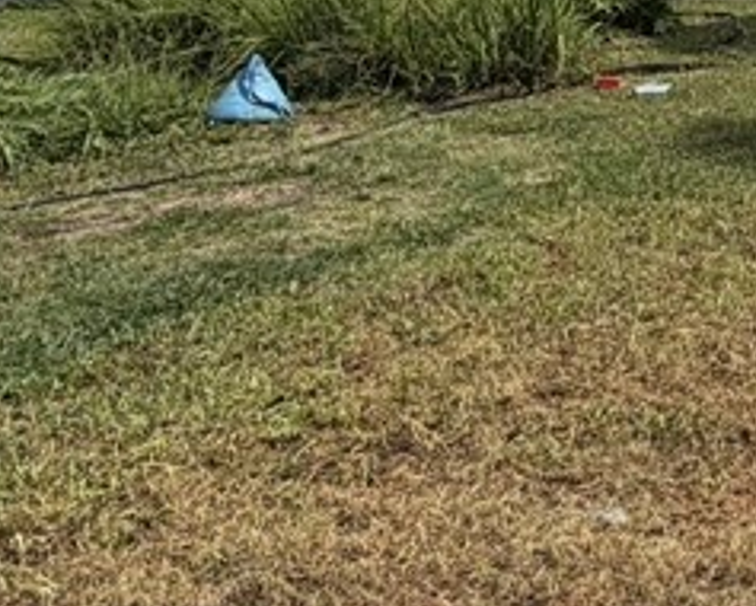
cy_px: -217
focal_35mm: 59
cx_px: 1190
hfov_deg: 23.8
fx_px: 1321
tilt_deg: +4.0
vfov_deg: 22.6
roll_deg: +1.3
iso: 20
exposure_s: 1/1189
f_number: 2.2
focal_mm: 2.22
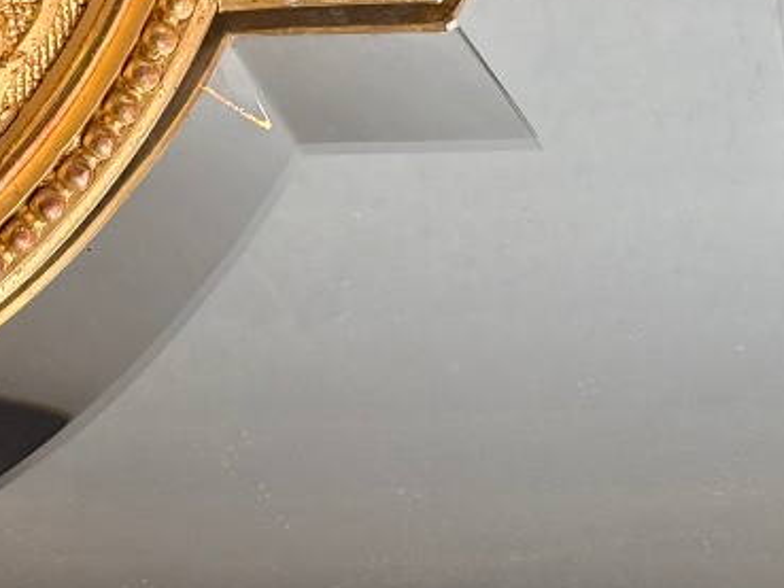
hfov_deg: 11.7
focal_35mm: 169
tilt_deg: +18.1
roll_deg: -1.2
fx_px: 3829
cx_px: 170
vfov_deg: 8.8
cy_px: 227
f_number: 1.6
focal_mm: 5.96
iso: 40
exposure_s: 1/50
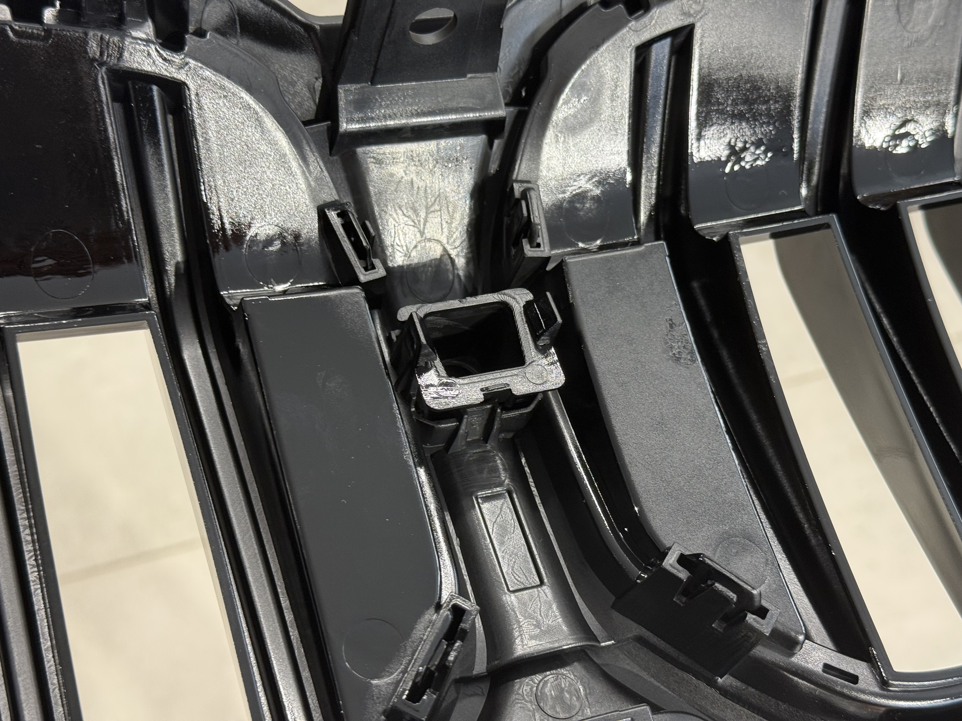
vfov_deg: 30.3
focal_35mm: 48
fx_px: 1334
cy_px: 360
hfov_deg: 39.7
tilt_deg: -68.2
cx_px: 481
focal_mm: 6.76
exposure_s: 1/50
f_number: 1.78
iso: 80
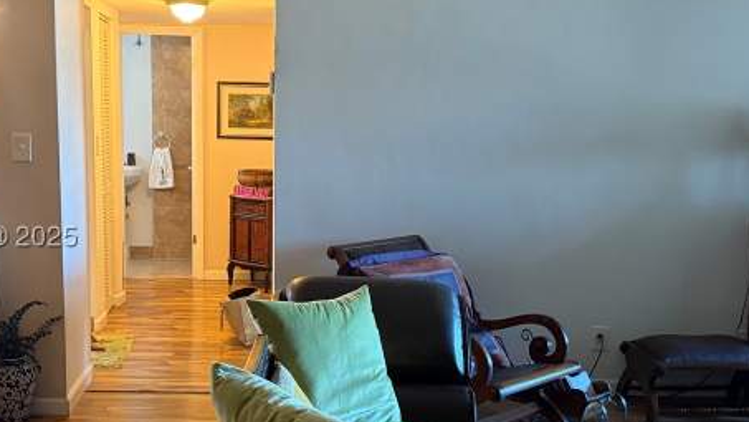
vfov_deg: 23.9
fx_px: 993
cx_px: 321
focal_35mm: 50
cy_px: 242
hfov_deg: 41.2
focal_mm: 5.96
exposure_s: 1/40
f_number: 1.6
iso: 400
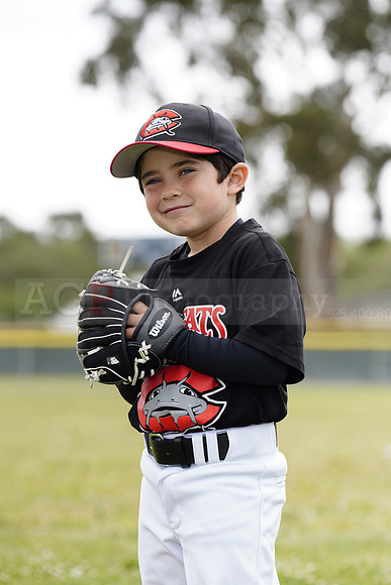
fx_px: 2898
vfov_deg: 11.5
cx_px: 196
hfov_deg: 7.7
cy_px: 292
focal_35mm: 178
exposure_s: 1/250
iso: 100
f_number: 5.6
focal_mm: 178
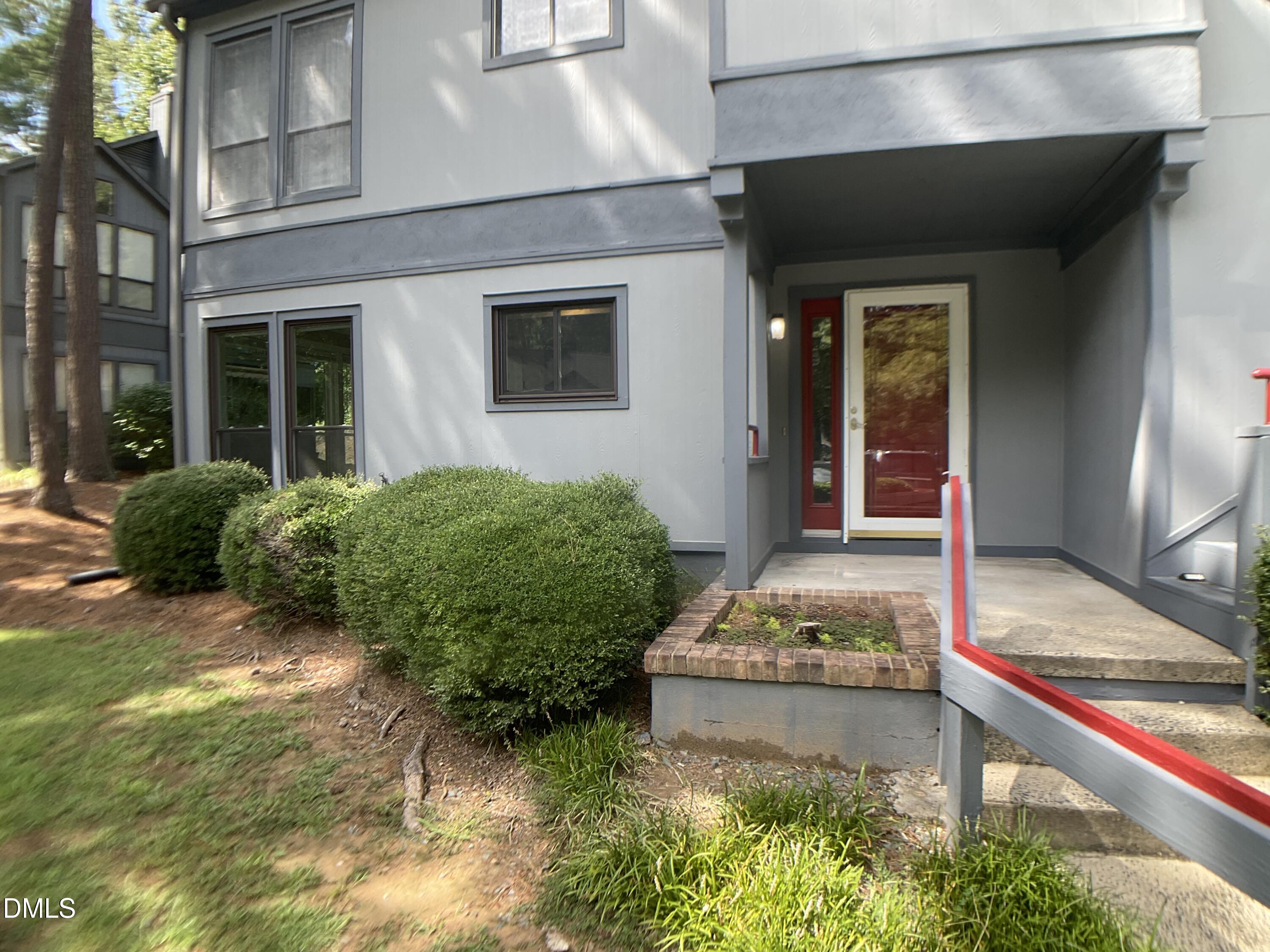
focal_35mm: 29
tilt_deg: -2.0
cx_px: 635
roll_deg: +0.4
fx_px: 1064
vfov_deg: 48.2
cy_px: 476
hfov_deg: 61.7
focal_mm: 3
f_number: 1.8
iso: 16
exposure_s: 1/231
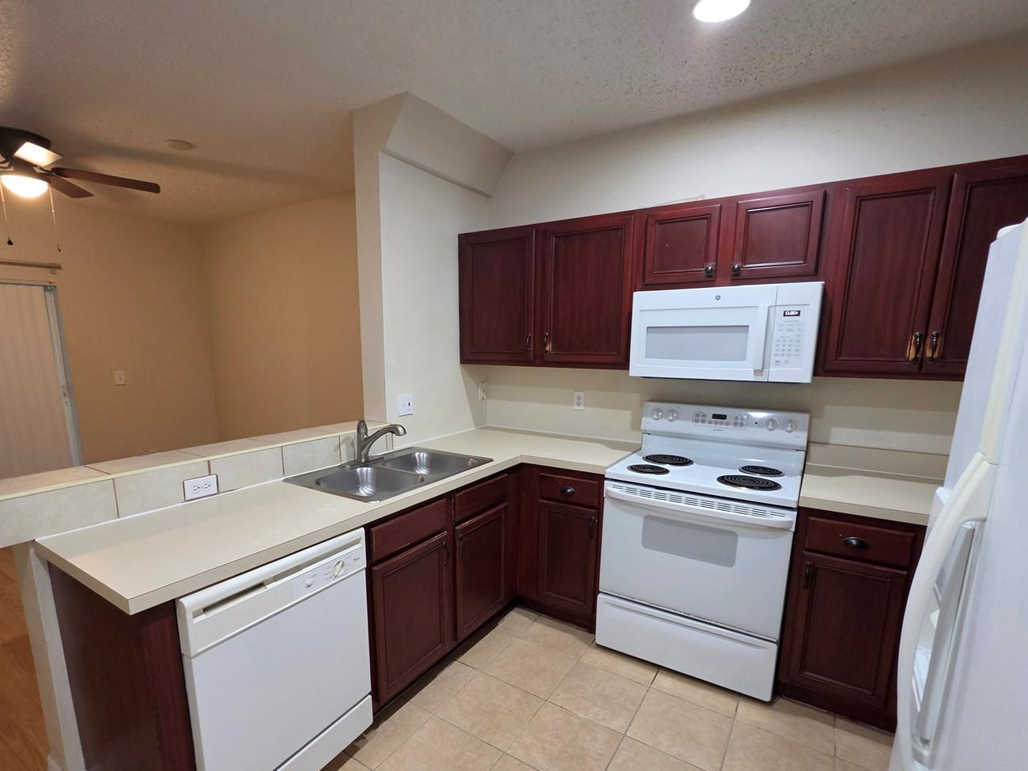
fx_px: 475
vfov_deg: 77.7
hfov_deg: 94.5
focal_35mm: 16
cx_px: 494
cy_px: 439
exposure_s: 1/60
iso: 500
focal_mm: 2.2
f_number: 1.9
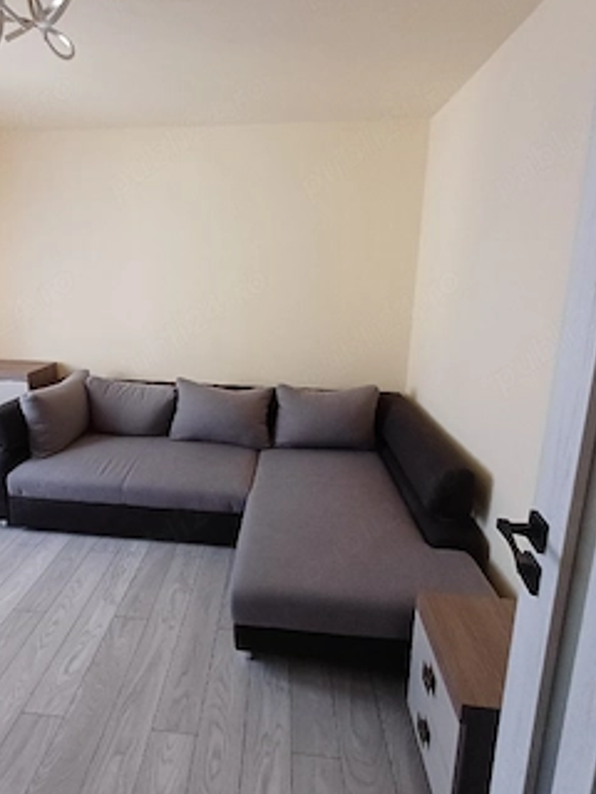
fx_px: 459
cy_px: 360
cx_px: 236
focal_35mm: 20
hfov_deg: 65.3
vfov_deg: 81.5
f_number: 2.2
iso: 200
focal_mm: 1.64
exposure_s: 1/25.1
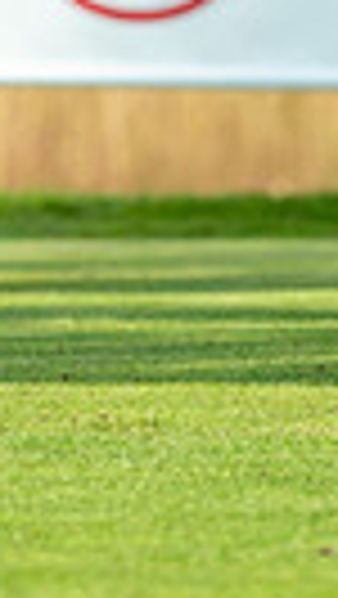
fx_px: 25333
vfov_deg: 1.4
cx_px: -180
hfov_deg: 0.8
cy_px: -369
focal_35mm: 1593
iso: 320
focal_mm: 300
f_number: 5
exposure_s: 1/2000
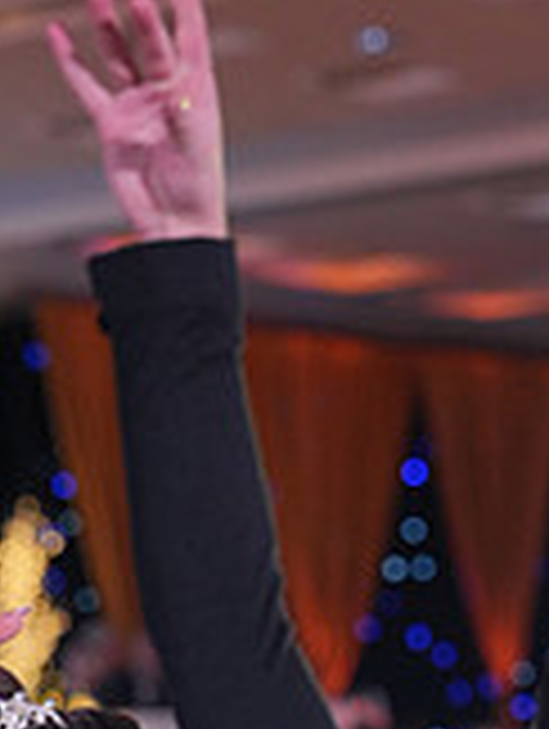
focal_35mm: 172
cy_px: 1197
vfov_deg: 10.9
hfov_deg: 8.6
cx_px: 511
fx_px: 3628
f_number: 4
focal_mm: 50
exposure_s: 1/400
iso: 1600
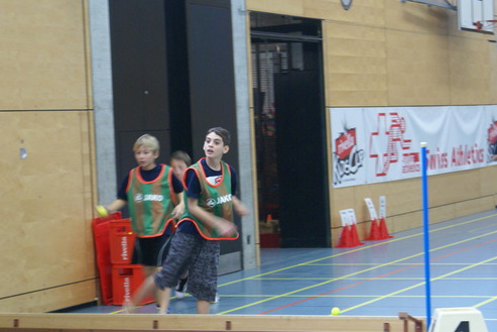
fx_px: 1588
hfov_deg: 17.8
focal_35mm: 115
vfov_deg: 11.9
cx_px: 233
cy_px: 175
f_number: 5.6
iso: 800
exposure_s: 1/30
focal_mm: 70
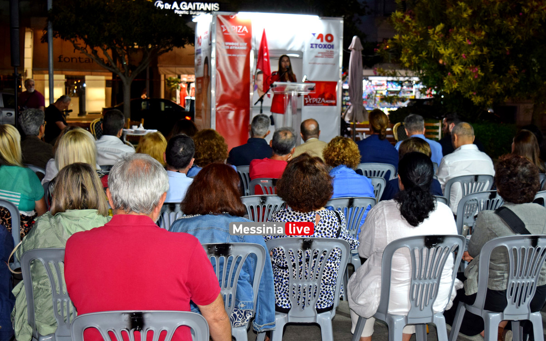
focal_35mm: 48
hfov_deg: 42.2
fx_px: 707
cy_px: 165
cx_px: 273
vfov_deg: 27.1
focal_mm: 31
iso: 800
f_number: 5
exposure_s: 1/100
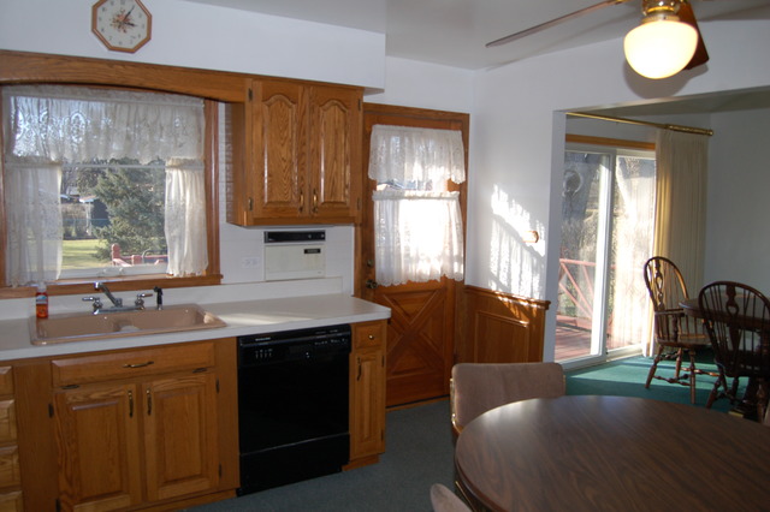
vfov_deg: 47.9
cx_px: 385
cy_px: 256
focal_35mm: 27
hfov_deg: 67.4
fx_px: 577
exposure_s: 1/160
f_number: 6.3
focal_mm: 18
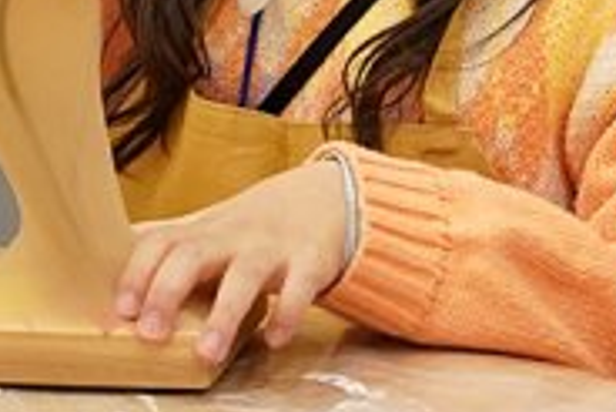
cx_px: 506
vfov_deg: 3.0
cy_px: -276
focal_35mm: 456
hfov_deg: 4.5
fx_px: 7809
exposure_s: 1/160
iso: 2500
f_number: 4
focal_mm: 105
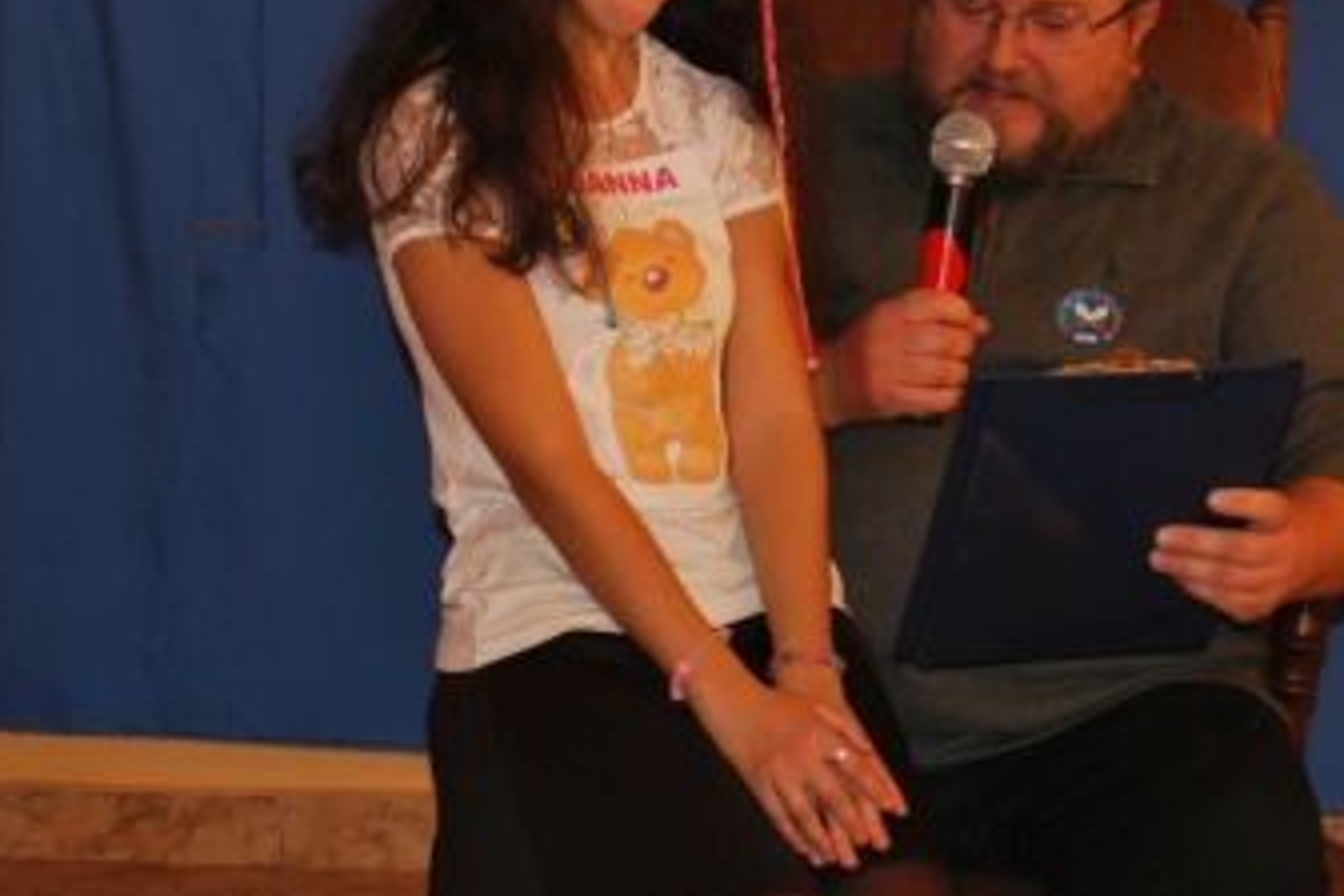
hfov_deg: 16.6
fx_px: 4582
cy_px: 248
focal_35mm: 123
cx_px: 912
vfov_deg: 11.1
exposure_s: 1/60
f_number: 5.6
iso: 220
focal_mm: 55
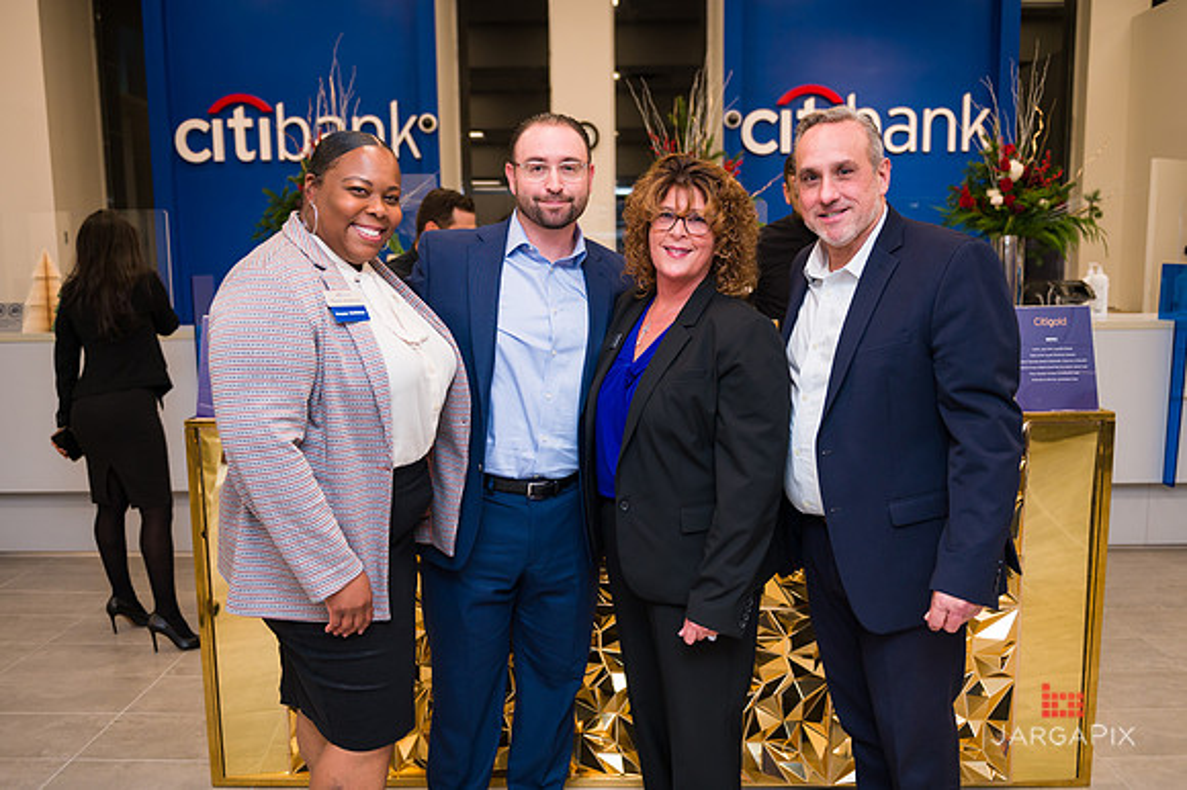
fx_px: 995
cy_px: 395
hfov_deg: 61.6
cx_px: 594
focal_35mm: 30
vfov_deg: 43.3
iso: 400
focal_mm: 29
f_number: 3.2
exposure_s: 1/200
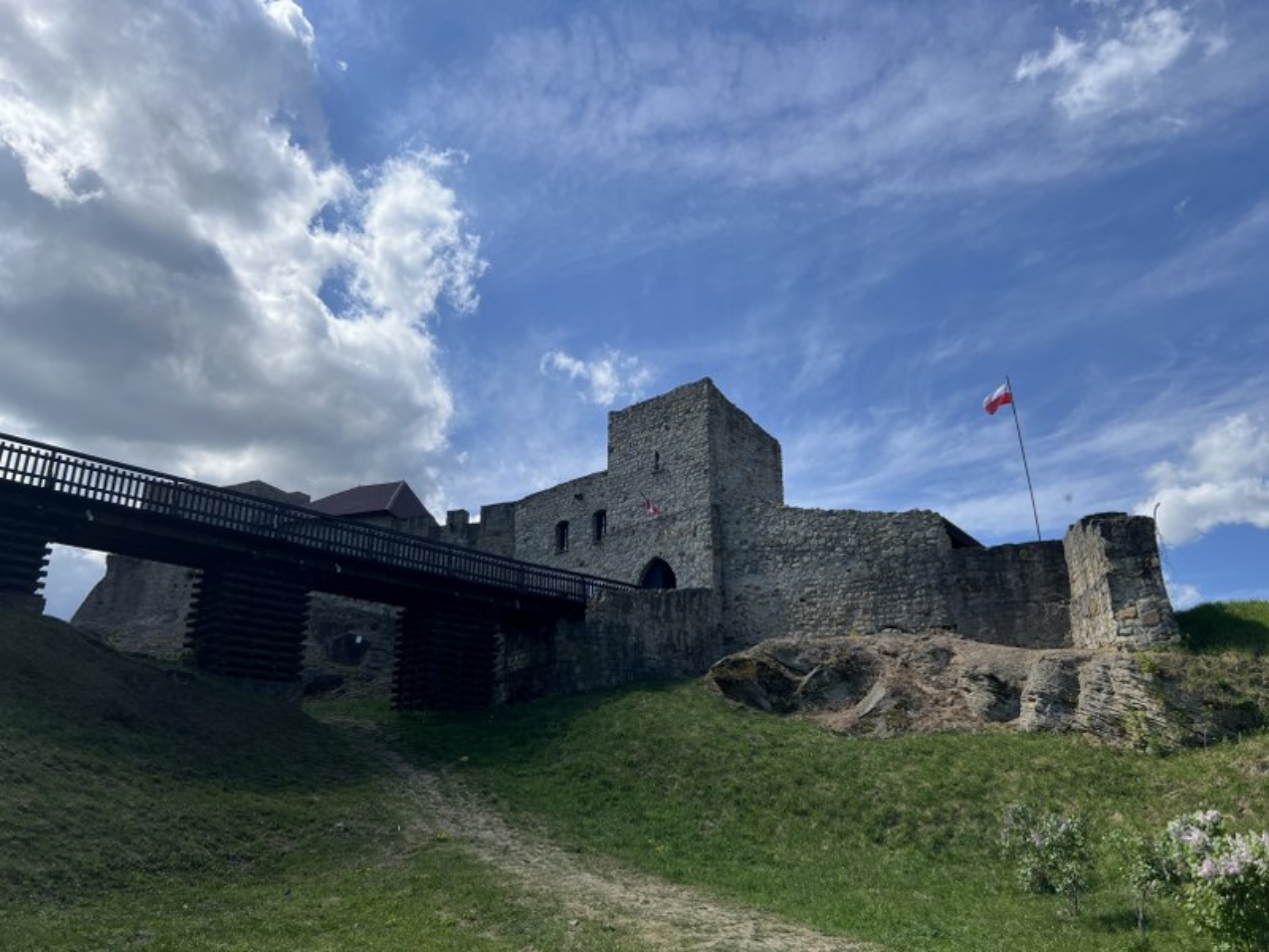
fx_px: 953
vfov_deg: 53.1
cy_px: 476
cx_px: 634
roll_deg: -0.3
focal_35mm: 26
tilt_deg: +19.6
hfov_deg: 67.3
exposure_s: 1/6211
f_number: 1.5
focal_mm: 5.7
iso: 50
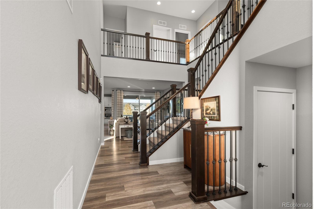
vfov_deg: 73.7
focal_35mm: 16
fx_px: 140
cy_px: 104
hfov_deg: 96.7
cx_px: 157
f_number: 8
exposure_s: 1/15
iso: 800
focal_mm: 16
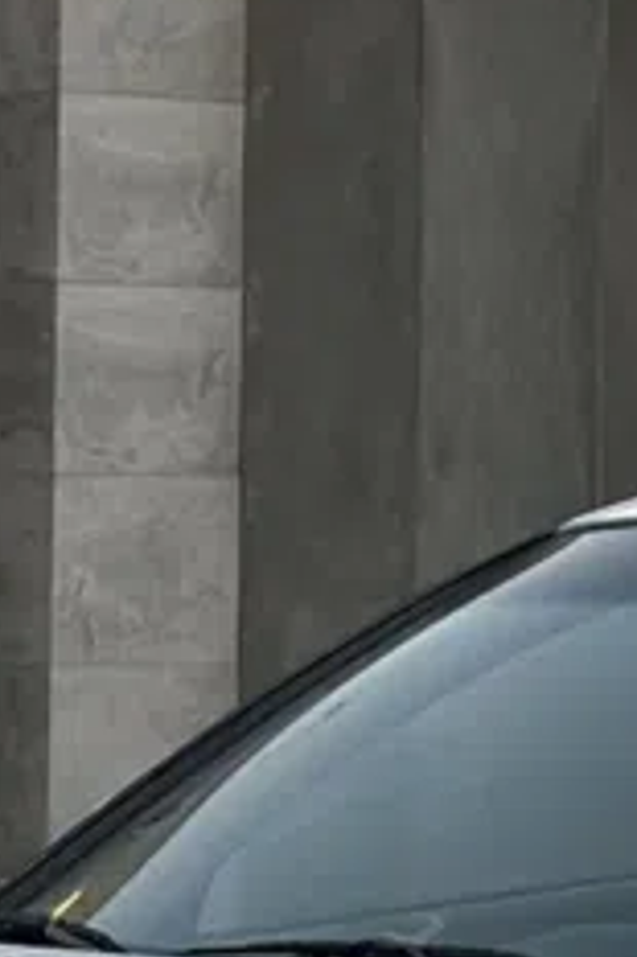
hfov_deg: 4.7
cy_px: 113
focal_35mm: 293
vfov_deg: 7.0
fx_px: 7788
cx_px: 871
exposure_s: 1/327
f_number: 1.78
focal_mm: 6.86
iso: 80
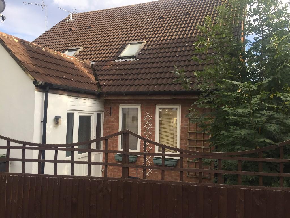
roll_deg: -2.1
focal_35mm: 29
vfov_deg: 48.2
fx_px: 243
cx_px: 145
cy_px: 109
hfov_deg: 61.7
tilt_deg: +2.5
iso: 32
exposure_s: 1/670
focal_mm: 4.15
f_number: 2.2
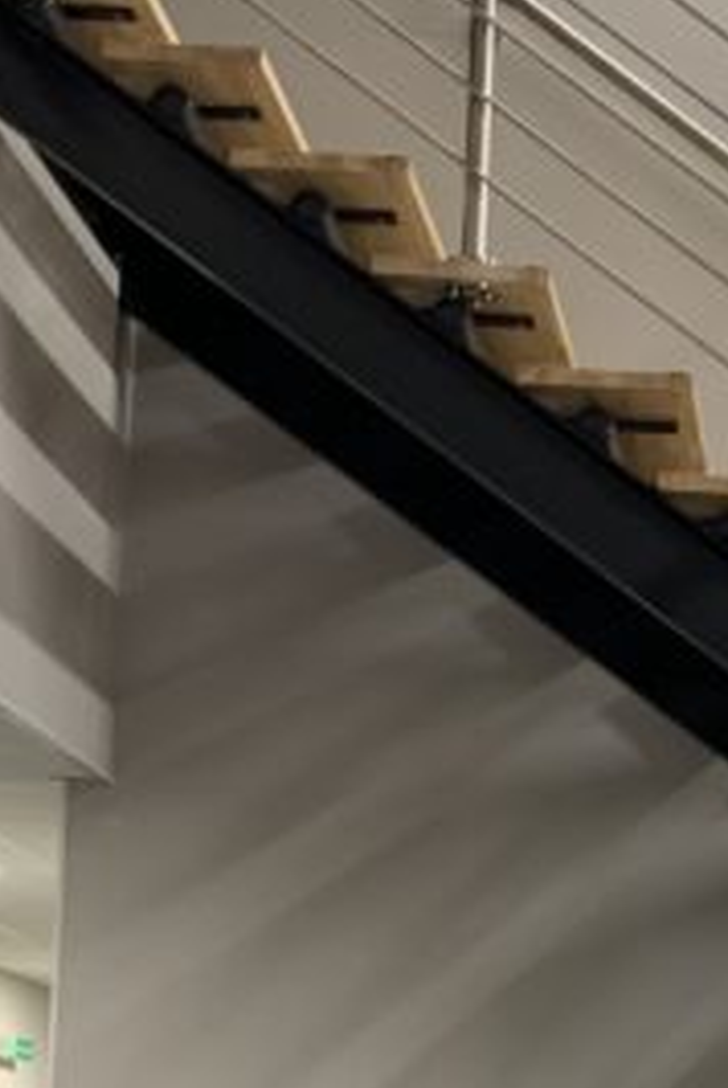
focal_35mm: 104
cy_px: 1219
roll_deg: -4.6
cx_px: 1096
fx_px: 3146
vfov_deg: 18.8
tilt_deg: +2.0
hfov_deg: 12.5
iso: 125
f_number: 1.8
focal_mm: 4.25
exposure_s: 1/50
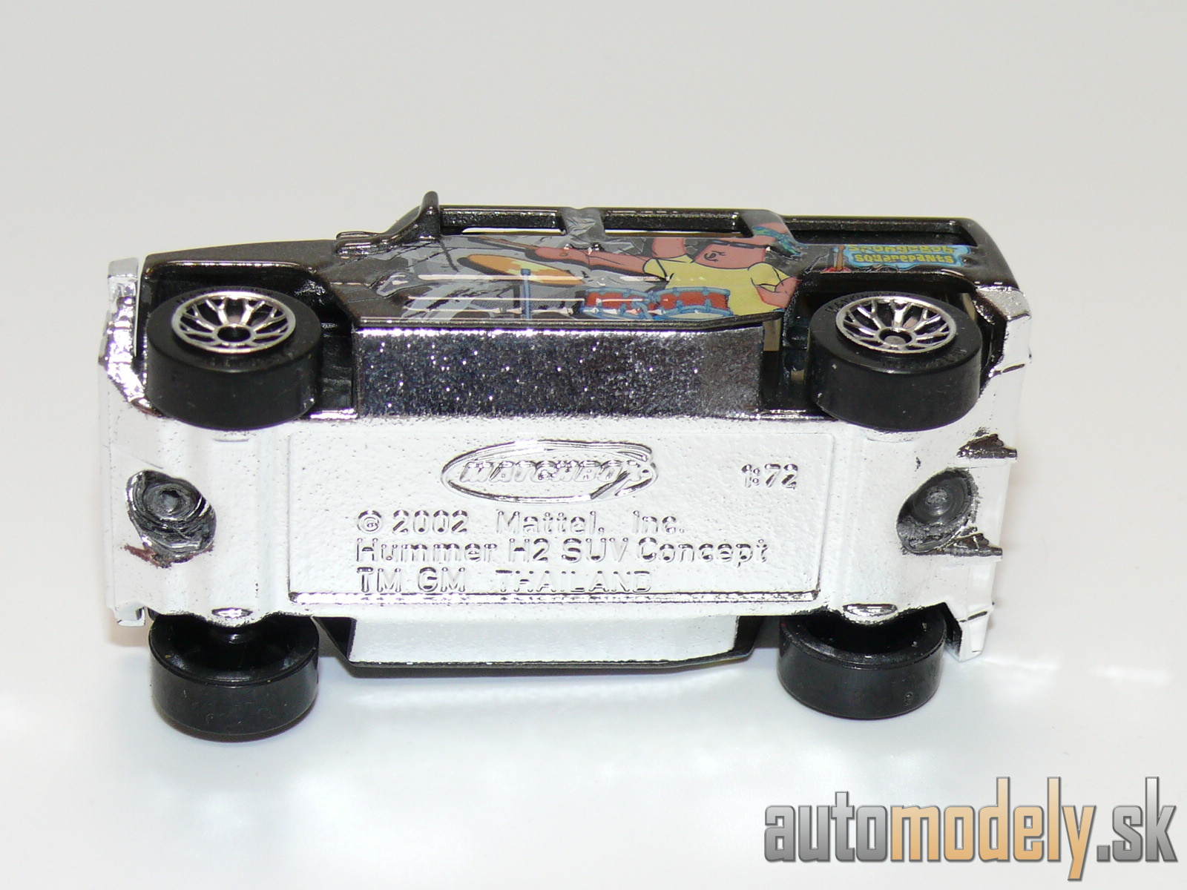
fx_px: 3189
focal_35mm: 93
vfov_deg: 15.9
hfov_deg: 21.1
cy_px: 445
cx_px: 594
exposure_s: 1/30
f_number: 4
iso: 100
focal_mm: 12.7
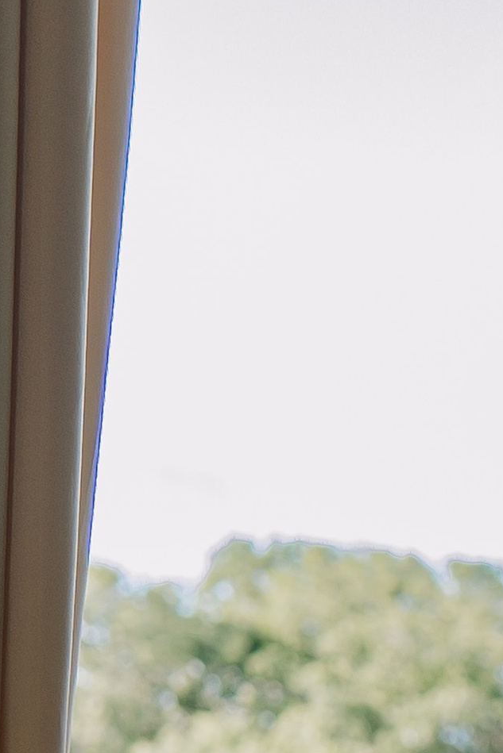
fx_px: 3813
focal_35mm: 182
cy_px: 1059
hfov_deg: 7.4
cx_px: 779
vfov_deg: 10.9
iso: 250
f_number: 2.5
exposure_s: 1/250
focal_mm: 30
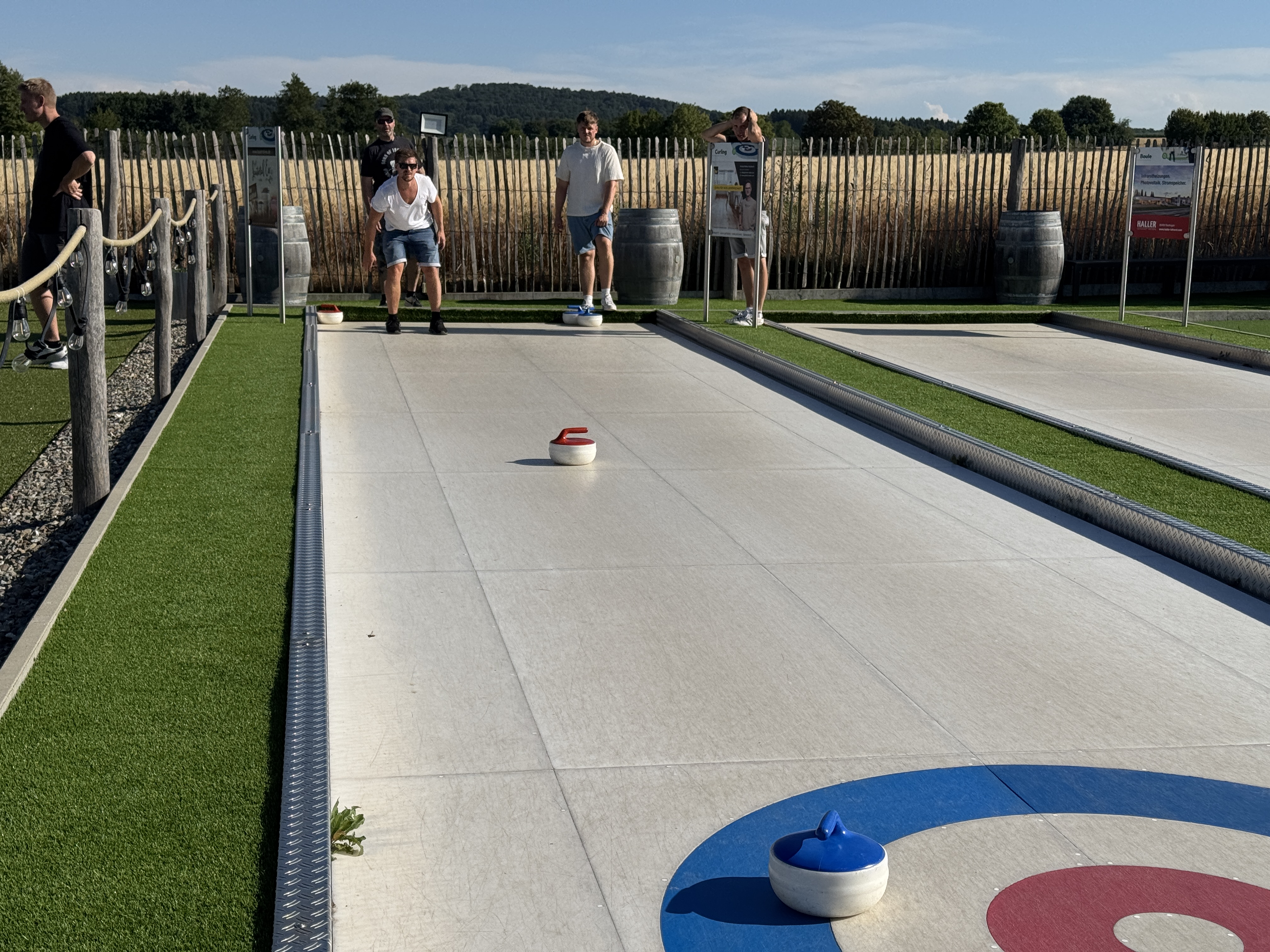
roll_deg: -1.1
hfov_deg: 39.7
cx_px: 635
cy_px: 476
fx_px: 1761
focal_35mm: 48
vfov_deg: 30.3
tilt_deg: -10.8
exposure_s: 1/7937
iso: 80
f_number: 1.78
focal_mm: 6.76
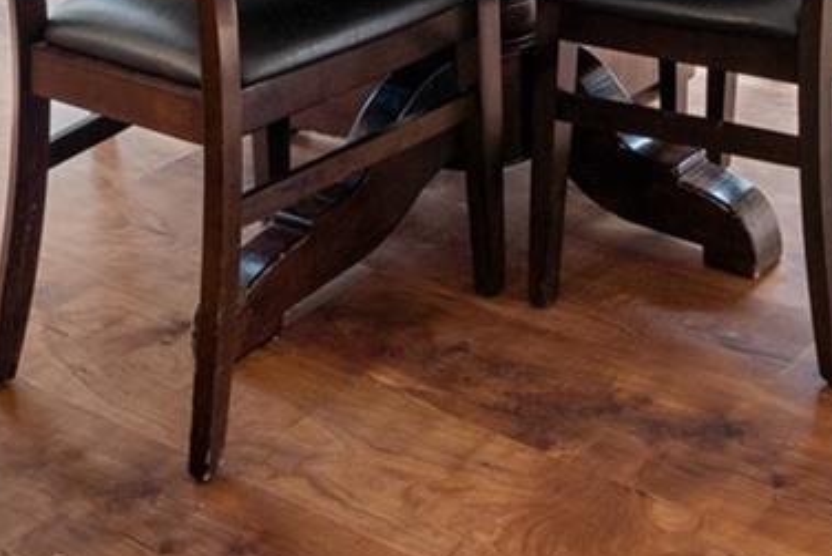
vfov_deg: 15.5
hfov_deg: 27.3
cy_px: -589
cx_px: 901
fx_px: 1572
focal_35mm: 68
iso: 250
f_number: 9
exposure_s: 1/1.67
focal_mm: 16
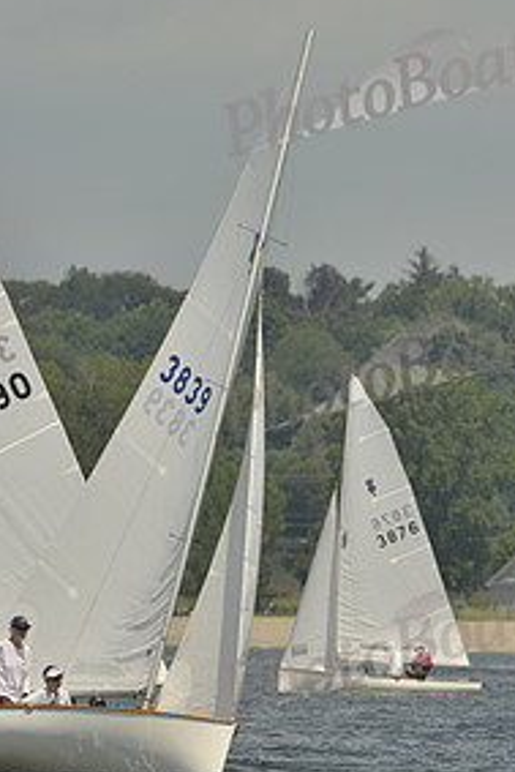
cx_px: 83
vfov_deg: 2.5
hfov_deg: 1.7
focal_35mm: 821
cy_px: 267
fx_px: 17594
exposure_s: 1/1250
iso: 200
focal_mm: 400
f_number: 8
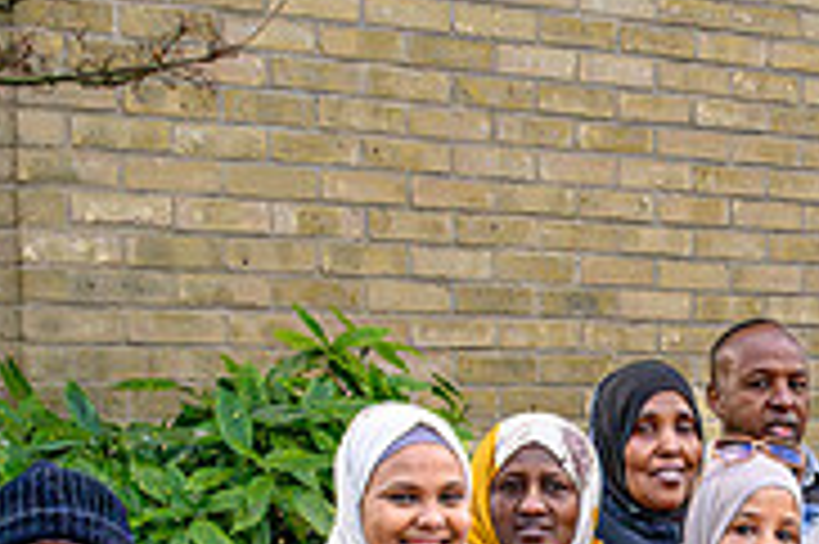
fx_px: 2818
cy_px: 727
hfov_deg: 15.9
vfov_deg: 10.8
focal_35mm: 124
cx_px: 999
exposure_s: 1/500
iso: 11400
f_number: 13
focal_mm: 35
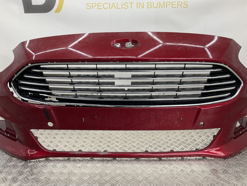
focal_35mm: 29
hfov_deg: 61.7
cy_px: 93
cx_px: 124
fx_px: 207
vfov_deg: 48.2
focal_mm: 3
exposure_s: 1/120
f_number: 1.8
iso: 32
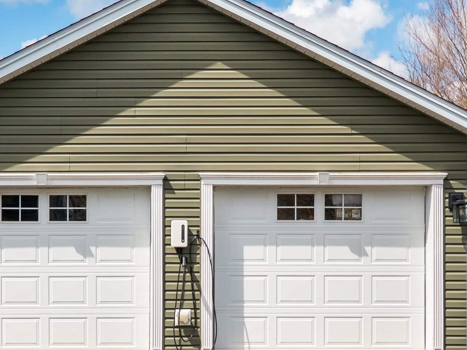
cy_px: 224
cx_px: 183
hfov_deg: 27.0
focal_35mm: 72
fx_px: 971
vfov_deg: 20.4
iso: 400
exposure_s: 1/2500
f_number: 6.3
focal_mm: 24
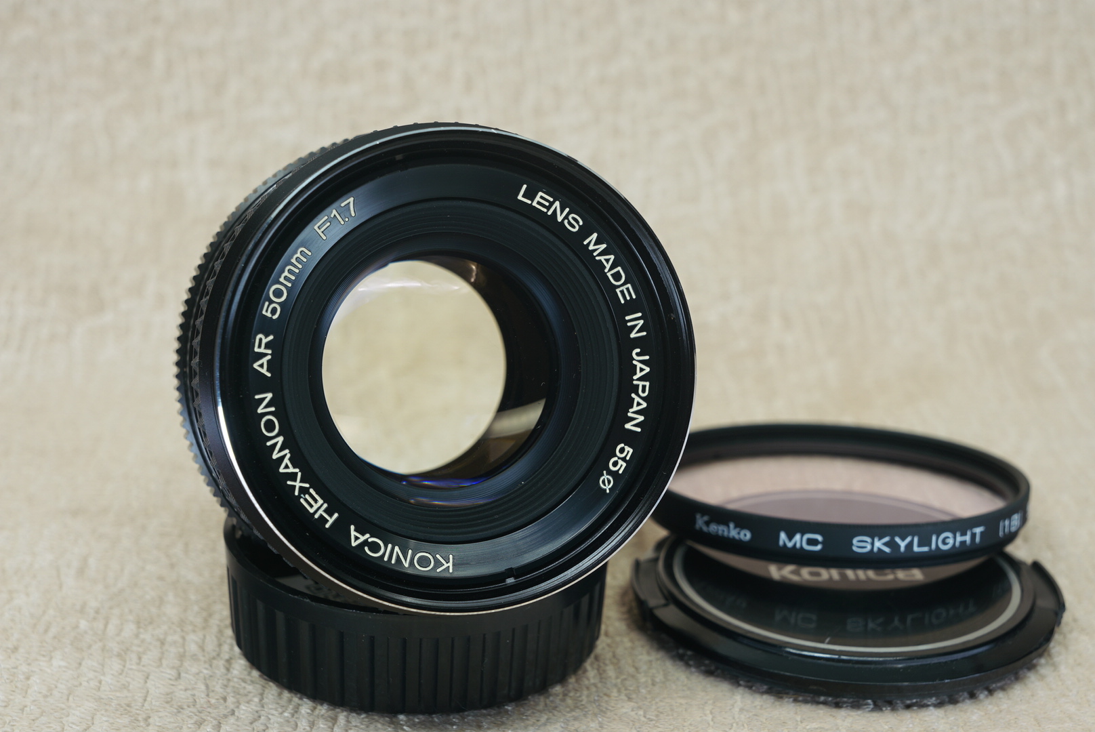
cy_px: 366
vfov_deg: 19.0
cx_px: 548
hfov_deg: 28.1
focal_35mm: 72
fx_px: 2191
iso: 100
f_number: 9
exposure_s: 1/1.25
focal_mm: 48
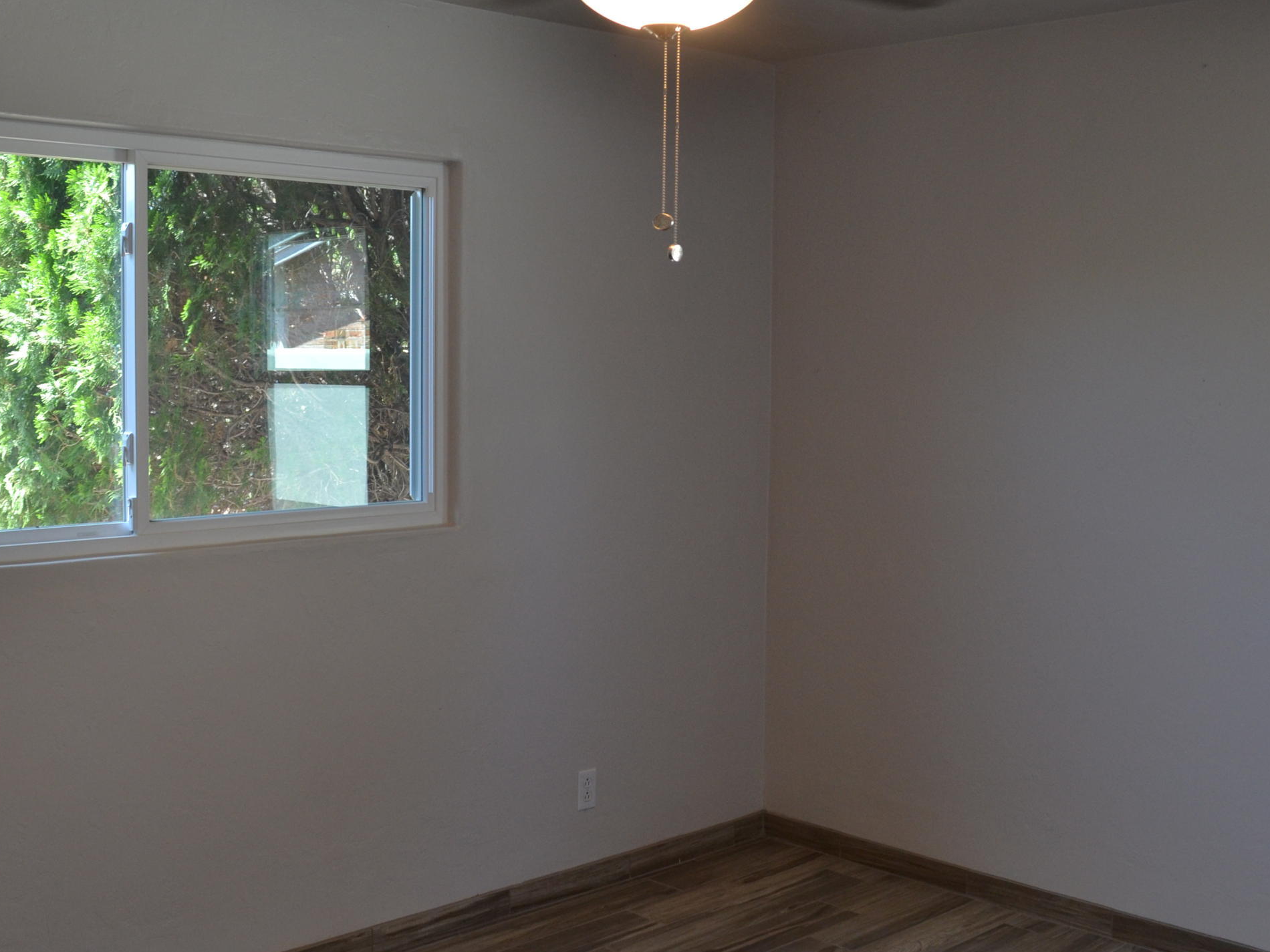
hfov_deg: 45.8
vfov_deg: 35.1
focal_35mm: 41
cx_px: 629
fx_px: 1504
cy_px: 432
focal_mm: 18
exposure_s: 1/100
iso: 400
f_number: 5
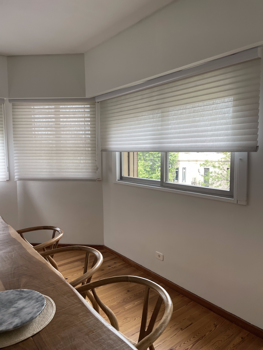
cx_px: 132
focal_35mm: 26
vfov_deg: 67.3
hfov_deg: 53.1
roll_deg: -0.1
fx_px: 263
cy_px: 175
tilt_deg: -5.0
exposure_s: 1/121
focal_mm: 4.2
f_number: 1.6
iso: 50
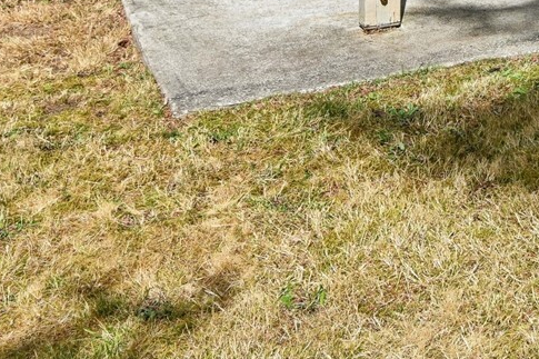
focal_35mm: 70
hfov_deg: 25.1
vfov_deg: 16.7
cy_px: -253
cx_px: 696
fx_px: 1048
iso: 400
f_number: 8
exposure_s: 1/640
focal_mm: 20
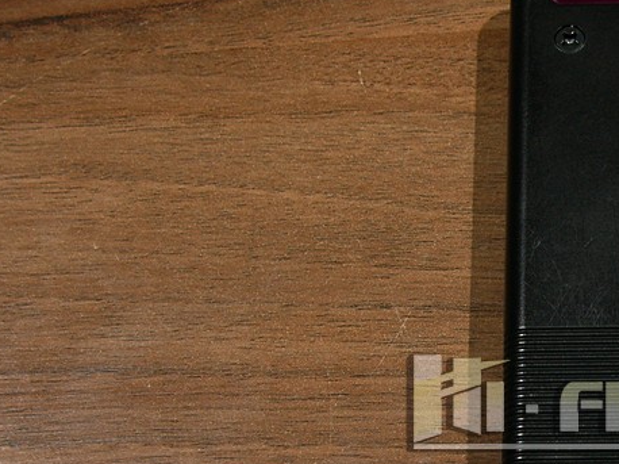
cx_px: 638
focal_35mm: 142
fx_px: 2538
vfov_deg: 10.4
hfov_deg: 13.7
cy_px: 402
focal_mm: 16.7
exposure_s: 1/60
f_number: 2.8
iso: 50
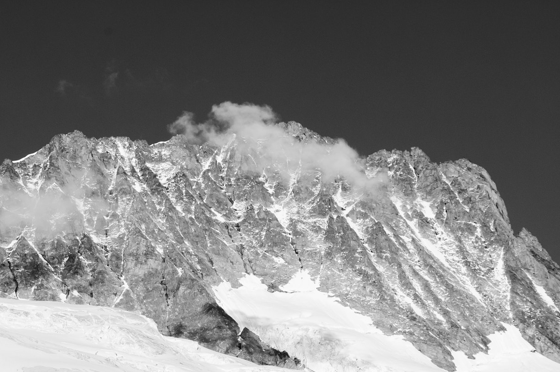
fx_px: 7767
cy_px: 310
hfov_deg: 4.1
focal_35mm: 500
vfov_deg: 2.7
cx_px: 241
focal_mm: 200
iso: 200
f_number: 10
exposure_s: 1/500
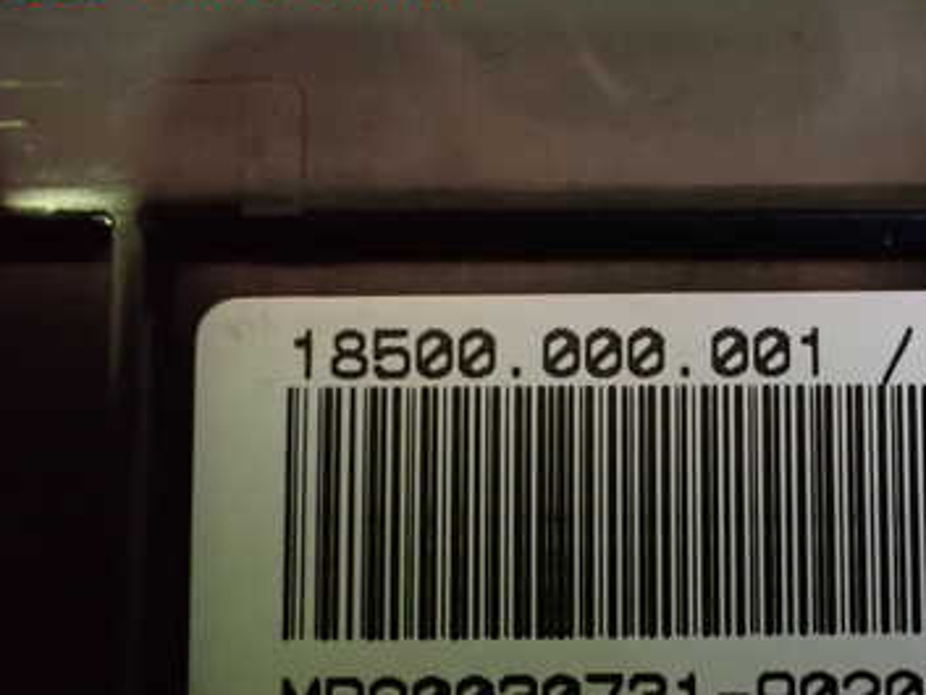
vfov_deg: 28.1
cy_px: 538
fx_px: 1365
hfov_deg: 36.0
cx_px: 766
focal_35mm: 51
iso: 1250
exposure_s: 1/30
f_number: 2.3
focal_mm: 5.4
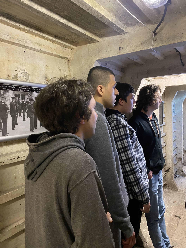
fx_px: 186
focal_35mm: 26
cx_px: 93
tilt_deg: -2.6
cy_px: 124
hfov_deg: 53.1
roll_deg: +1.2
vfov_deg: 67.3
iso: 640
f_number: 1.8
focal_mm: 4.25
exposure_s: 1/25
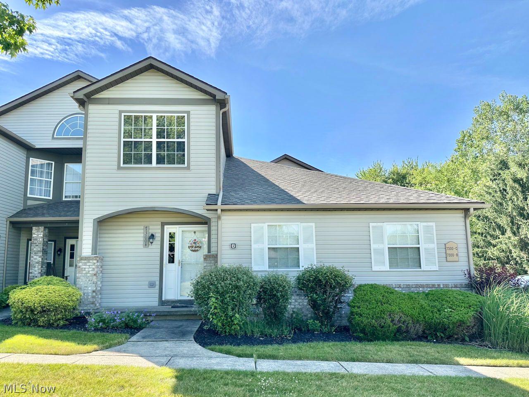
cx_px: 264
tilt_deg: +8.8
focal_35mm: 24
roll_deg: +0.5
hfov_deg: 71.6
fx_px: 367
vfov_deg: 56.8
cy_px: 198
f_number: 1.78
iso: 80
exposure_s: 1/2591
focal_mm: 6.86
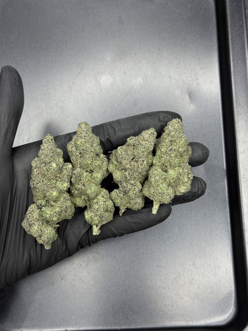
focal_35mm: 48
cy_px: 166
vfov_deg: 39.7
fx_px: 459
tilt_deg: -82.1
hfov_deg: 30.3
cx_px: 124
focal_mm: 6.76
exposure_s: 1/67
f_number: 1.78
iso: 100
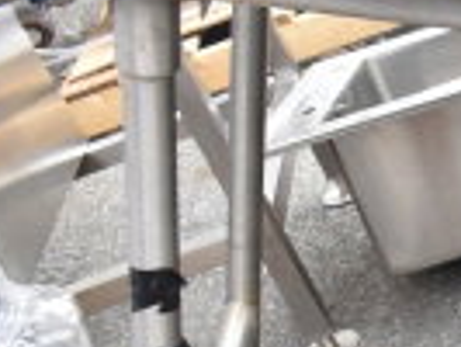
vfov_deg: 12.3
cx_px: 953
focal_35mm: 119
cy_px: 345
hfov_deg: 13.8
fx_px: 1586
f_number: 4.5
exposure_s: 1/80
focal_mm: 18
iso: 200
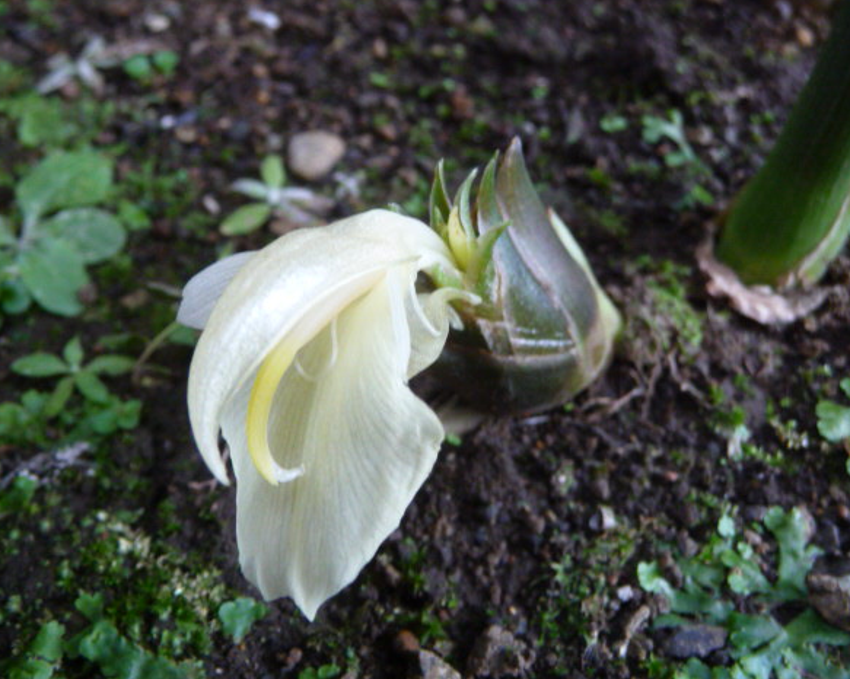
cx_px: 397
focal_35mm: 30
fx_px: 754
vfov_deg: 48.5
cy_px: 342
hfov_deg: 58.7
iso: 320
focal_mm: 4.7
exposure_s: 1/30
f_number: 3.3
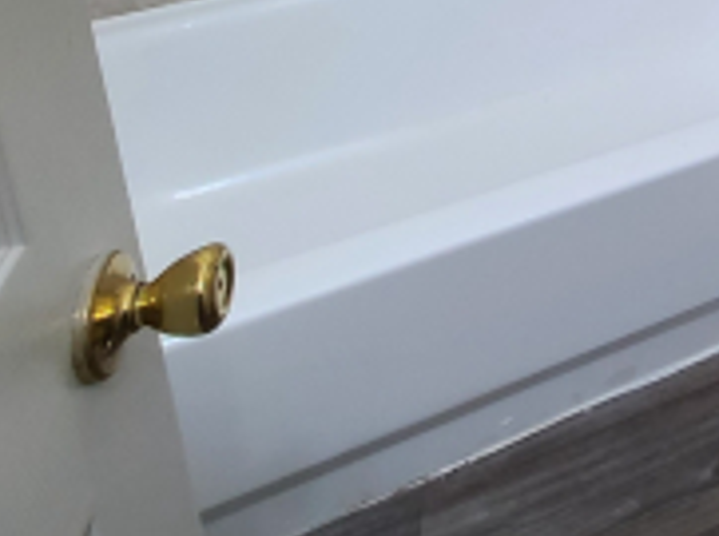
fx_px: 995
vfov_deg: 21.2
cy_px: -409
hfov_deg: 26.5
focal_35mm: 48
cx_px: 1118
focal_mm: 2.2
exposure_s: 1/60
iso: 250
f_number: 2.2
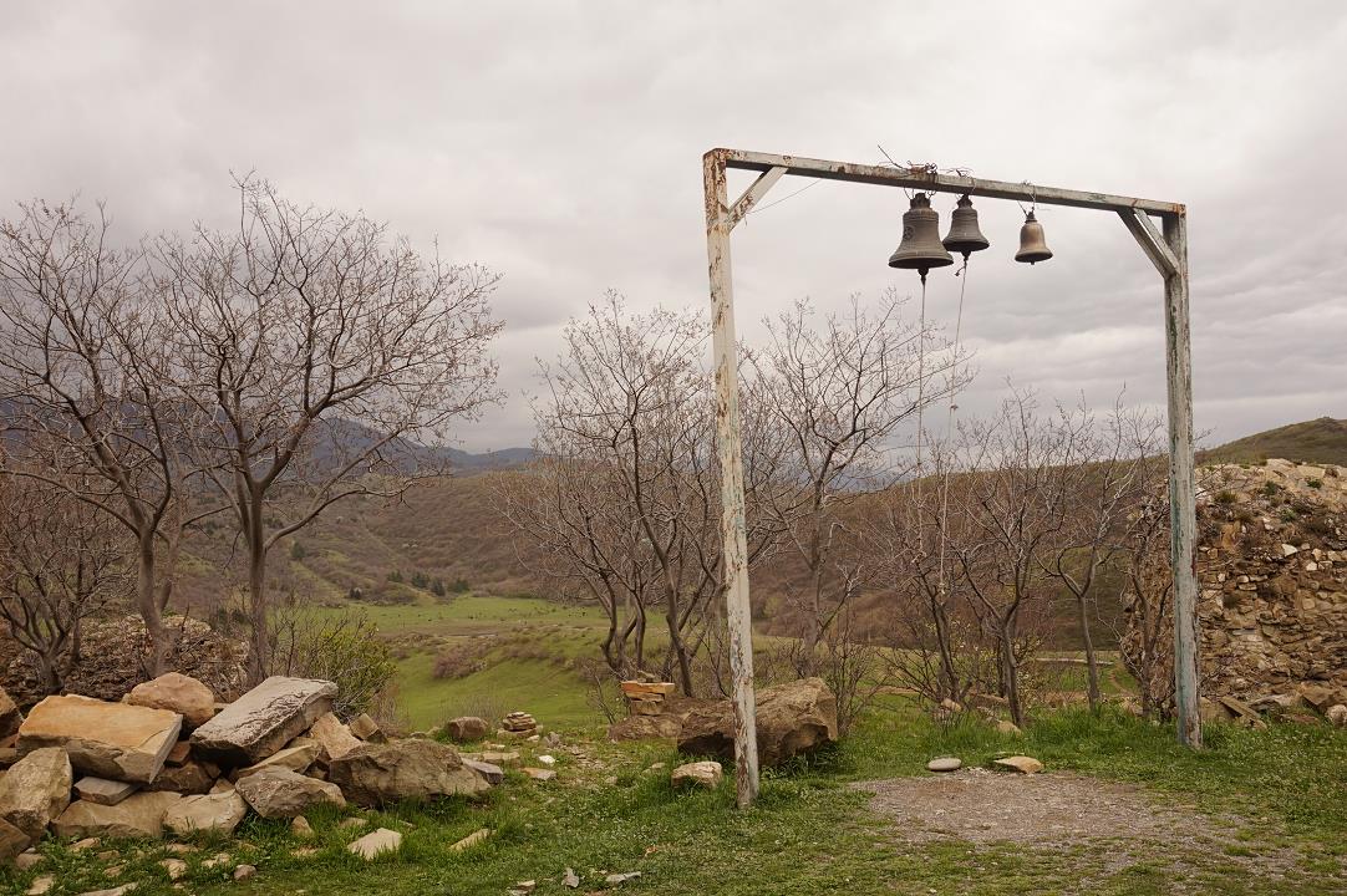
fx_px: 1290
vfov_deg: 38.3
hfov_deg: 55.1
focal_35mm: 34
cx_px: 674
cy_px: 448
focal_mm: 23
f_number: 11
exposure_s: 1/80
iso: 100
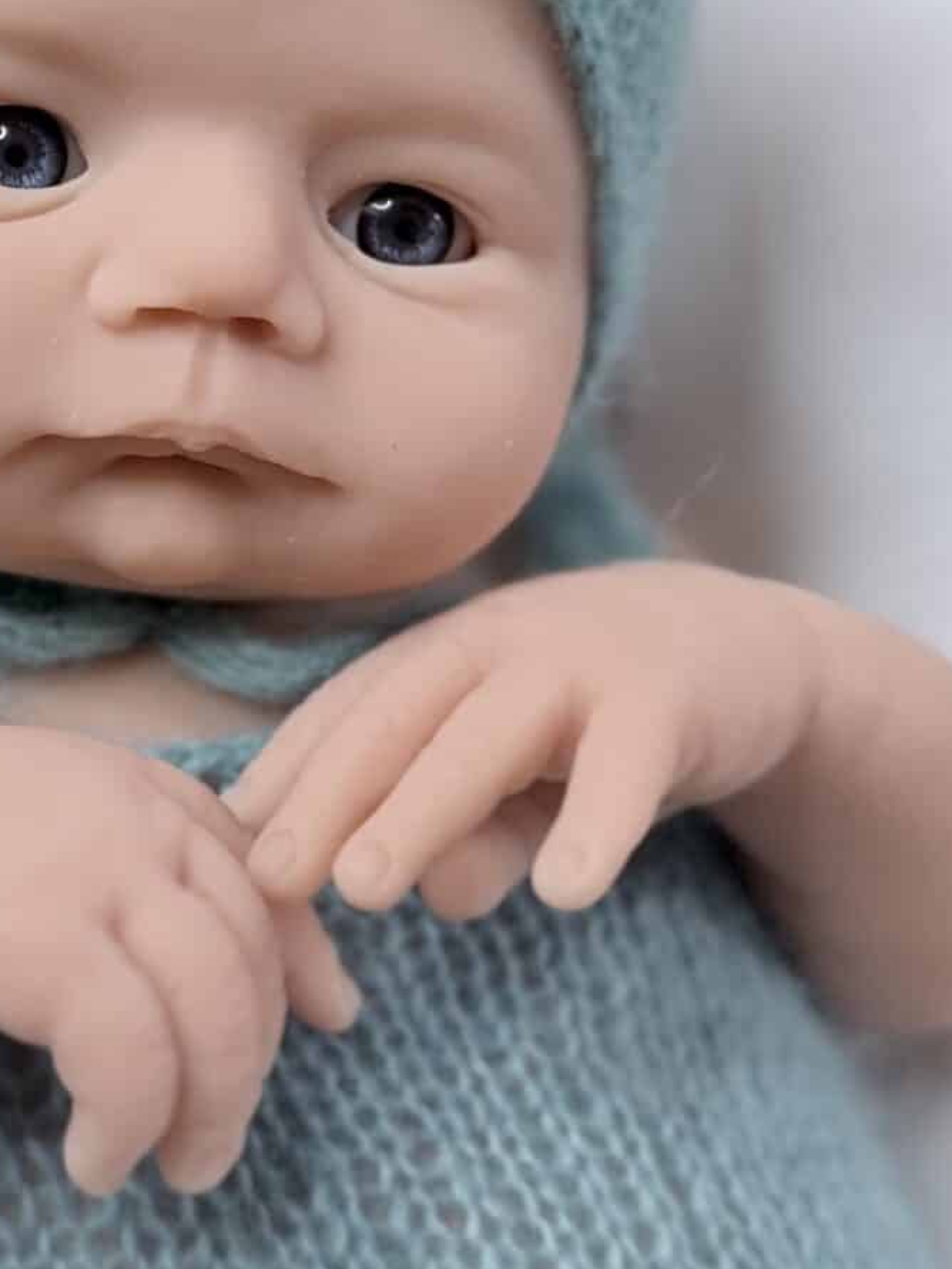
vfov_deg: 28.0
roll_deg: -6.6
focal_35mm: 69
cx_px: 285
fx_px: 2529
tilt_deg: -39.3
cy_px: 452
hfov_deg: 21.2
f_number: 1.78
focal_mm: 6.76
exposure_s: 1/120
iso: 80
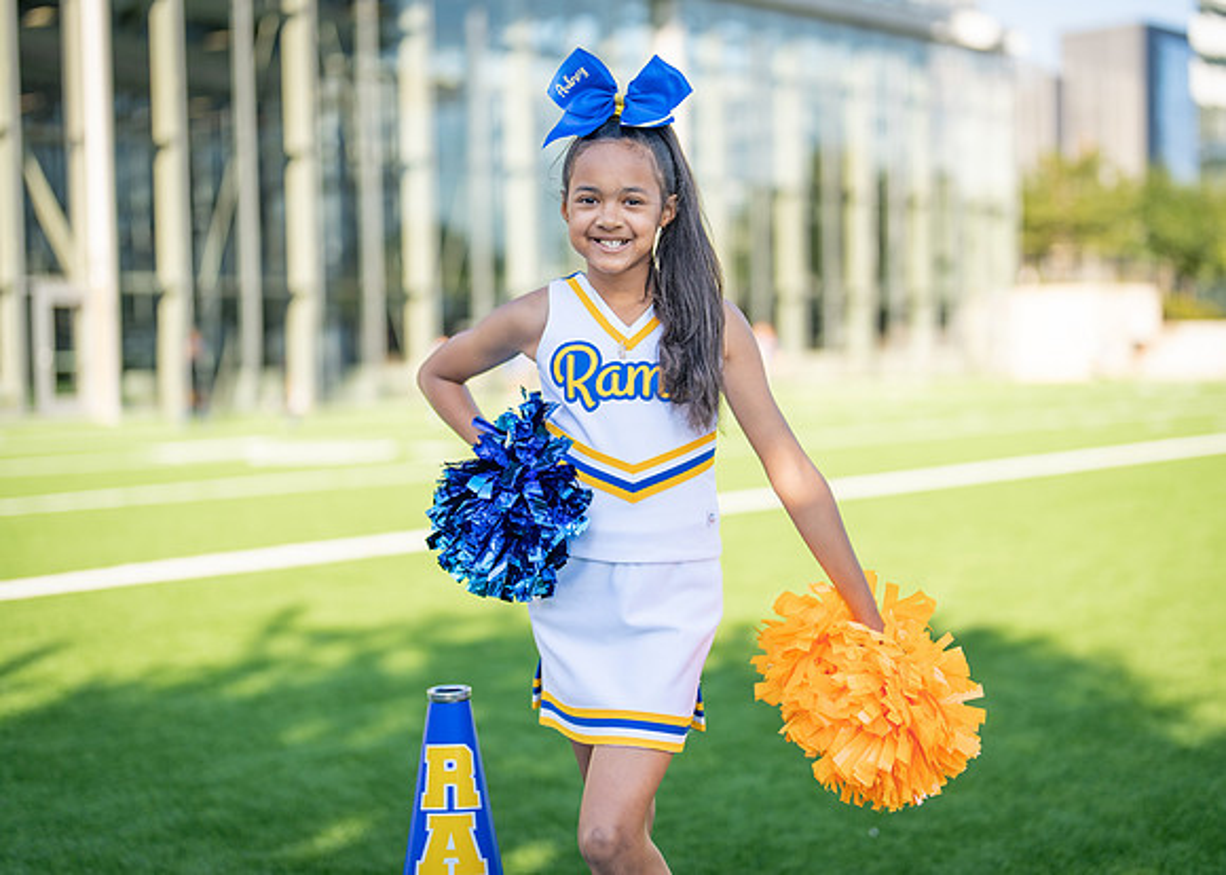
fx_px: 1941
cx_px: 659
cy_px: 423
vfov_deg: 25.4
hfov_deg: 35.0
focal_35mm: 56
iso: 100
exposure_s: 1/2500
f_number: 1.2
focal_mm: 50
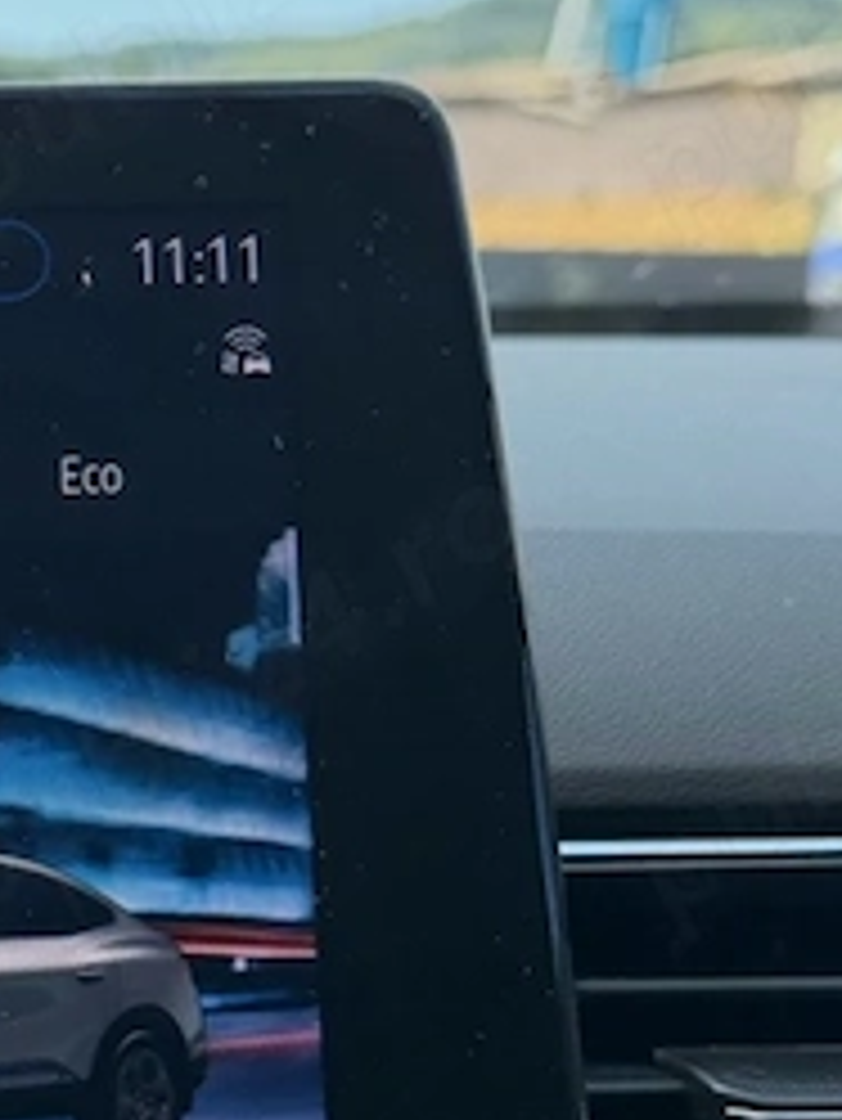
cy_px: 805
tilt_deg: -11.3
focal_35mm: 77
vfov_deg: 25.1
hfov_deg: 17.8
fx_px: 2495
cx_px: -293
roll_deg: -0.8
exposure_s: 1/1292
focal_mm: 6.76
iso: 100
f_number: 1.78
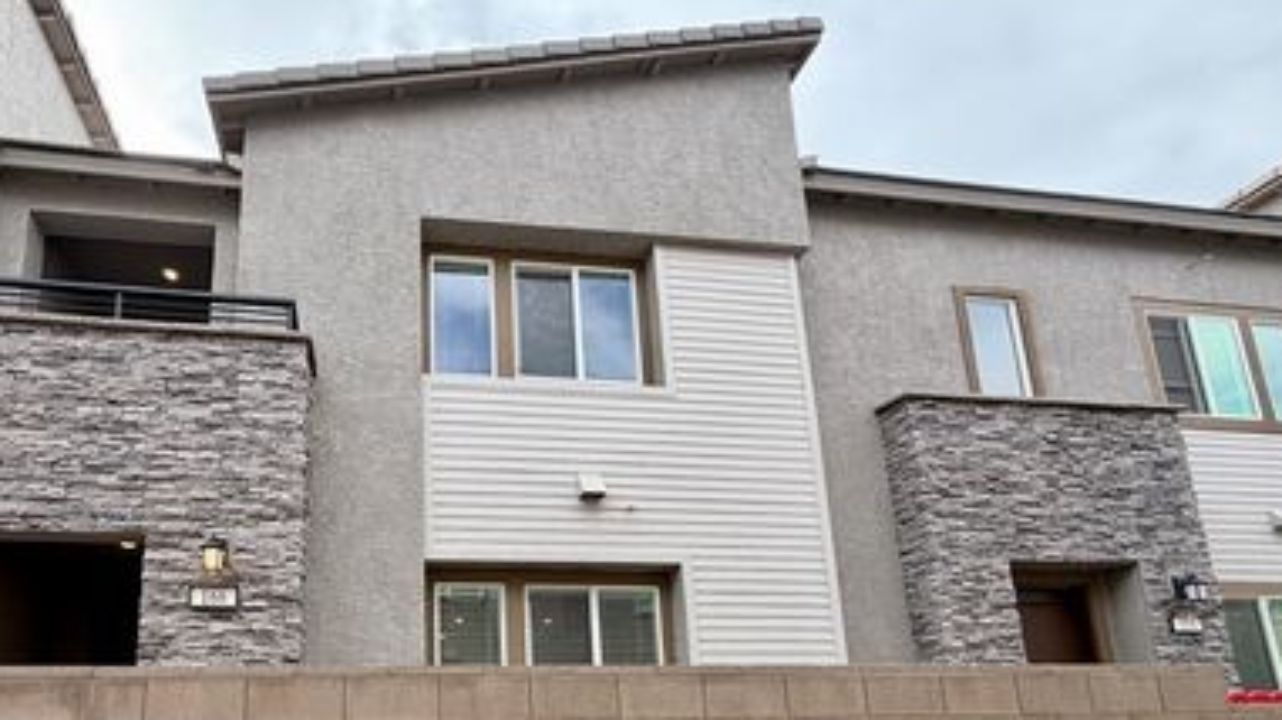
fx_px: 680
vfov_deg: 51.6
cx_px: 451
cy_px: 597
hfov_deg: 84.3
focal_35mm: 20
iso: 64
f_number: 2.2
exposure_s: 1/502
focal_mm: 2.22
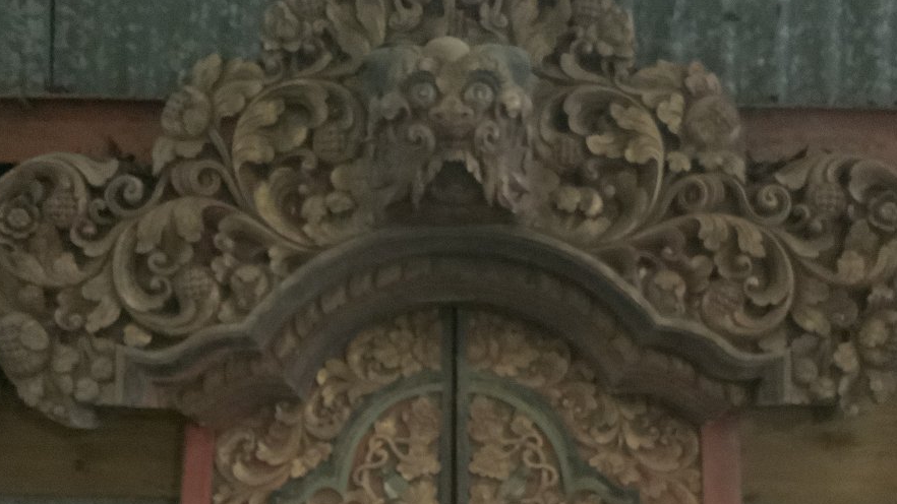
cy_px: 436
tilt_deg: -2.3
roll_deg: -1.1
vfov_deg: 26.9
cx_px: 446
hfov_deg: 47.4
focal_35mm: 43
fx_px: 1023
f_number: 1.8
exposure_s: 1/17
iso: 800
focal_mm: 3
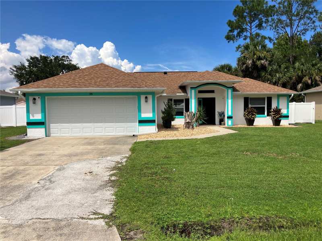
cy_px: 120
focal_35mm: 28
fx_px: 260
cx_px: 161
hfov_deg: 63.4
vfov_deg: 49.7
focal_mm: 3.99
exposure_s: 1/2857
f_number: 1.8
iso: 32
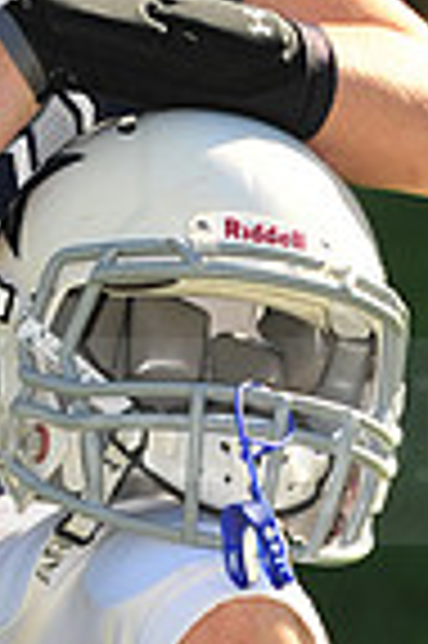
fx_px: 11619
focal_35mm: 650
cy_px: 401
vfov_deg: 3.2
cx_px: -5
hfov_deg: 2.1
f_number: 4.5
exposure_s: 1/640
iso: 200
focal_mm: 160
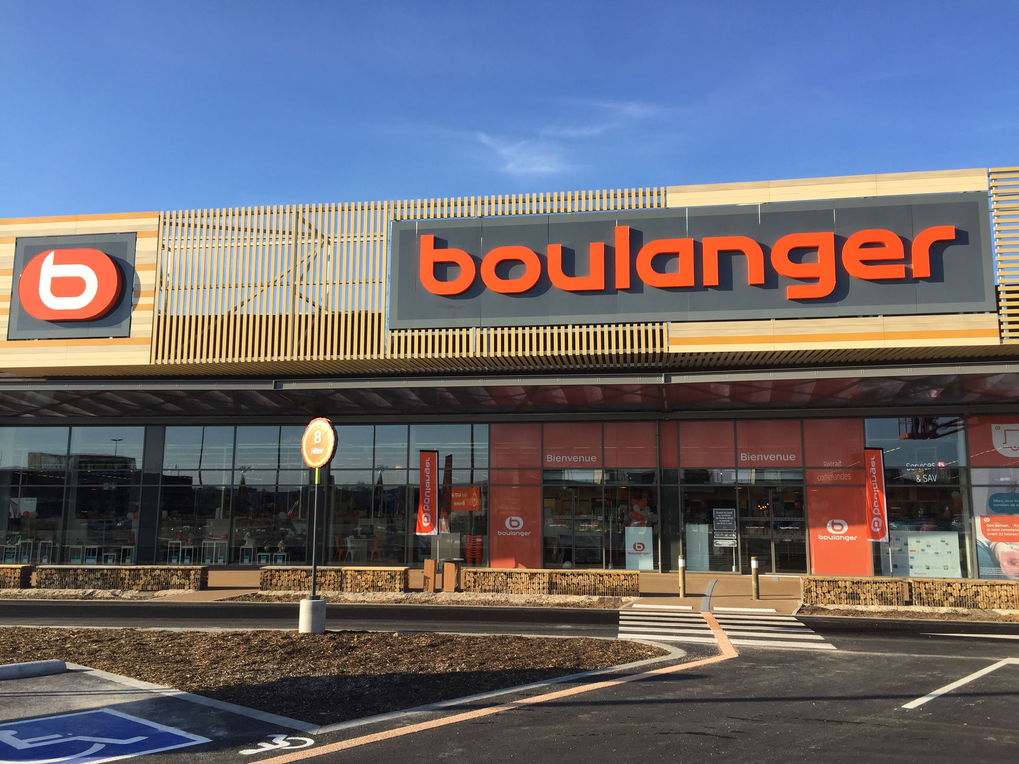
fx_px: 854
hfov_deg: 61.7
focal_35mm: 29
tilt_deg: +7.2
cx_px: 510
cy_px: 382
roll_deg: -0.9
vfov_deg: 48.2
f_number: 2.2
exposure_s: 1/942
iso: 32
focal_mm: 4.15
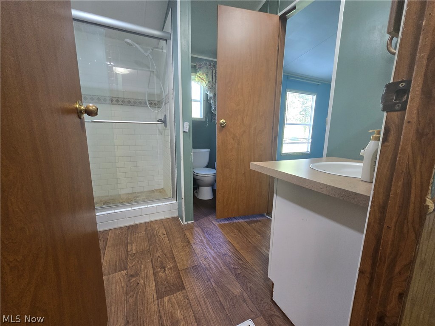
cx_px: 218
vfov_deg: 89.9
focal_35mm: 13
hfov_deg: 106.2
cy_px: 163
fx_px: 163
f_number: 2.2
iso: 320
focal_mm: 2.2
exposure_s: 1/60
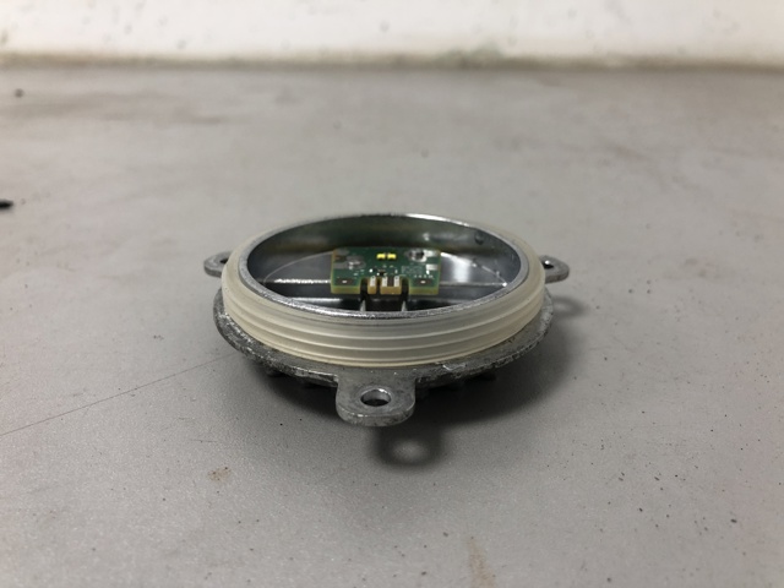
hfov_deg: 63.4
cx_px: 392
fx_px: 634
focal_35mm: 28
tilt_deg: -25.0
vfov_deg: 49.7
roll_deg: +1.2
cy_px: 294
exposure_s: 1/33
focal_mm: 4
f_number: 1.8
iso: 32
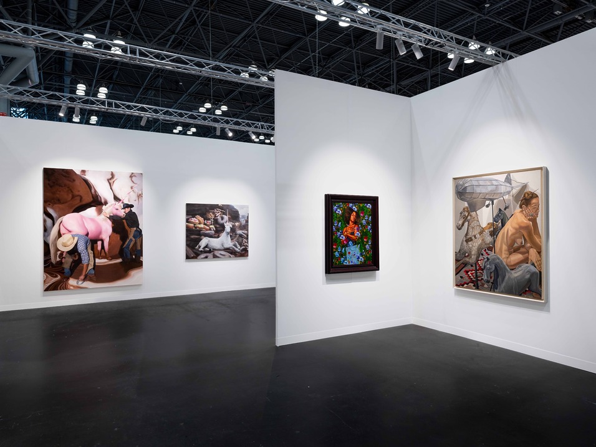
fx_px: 396
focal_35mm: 23
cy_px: 224
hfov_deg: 73.9
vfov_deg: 58.9
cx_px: 298
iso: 400
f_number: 10
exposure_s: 1/15
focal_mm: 29.5
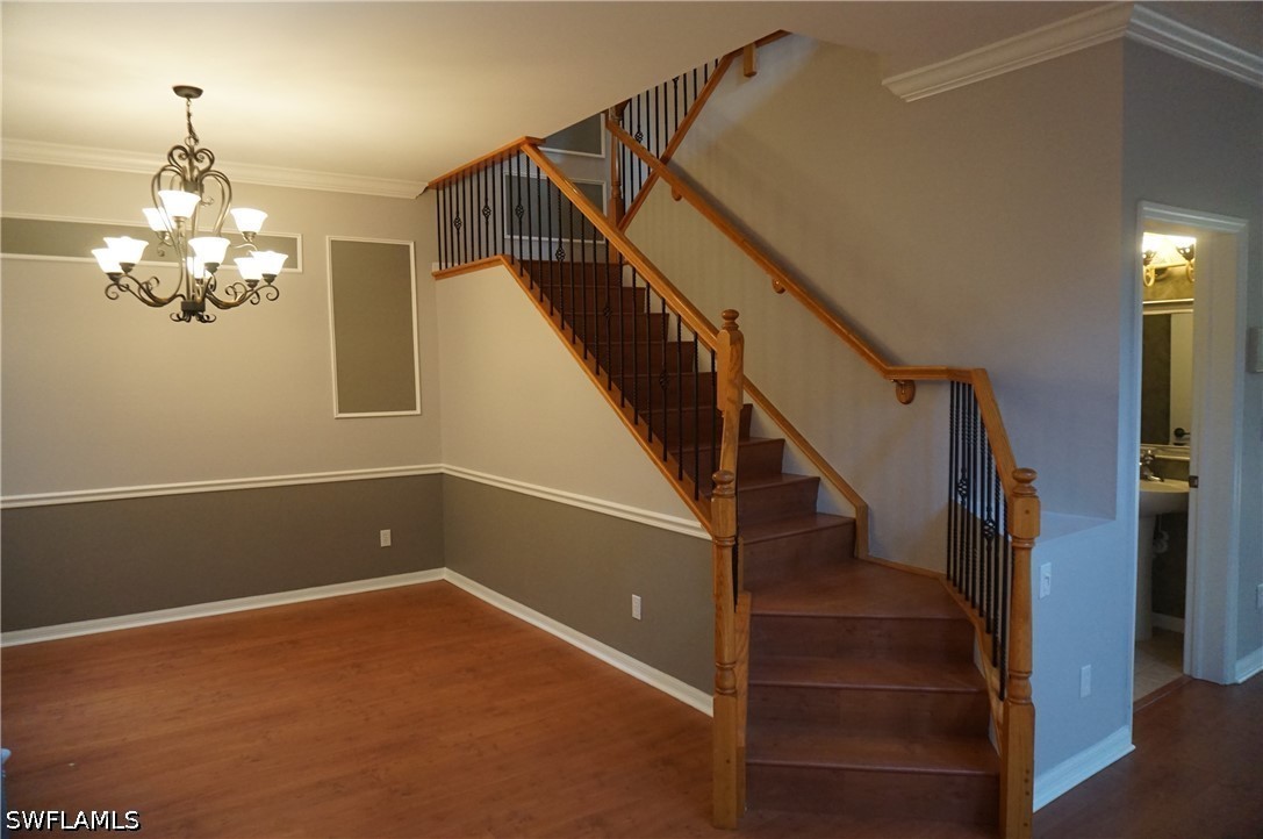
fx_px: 841
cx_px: 632
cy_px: 420
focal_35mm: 24
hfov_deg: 73.8
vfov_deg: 53.0
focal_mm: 16
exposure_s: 1/160
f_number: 3.5
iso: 2500
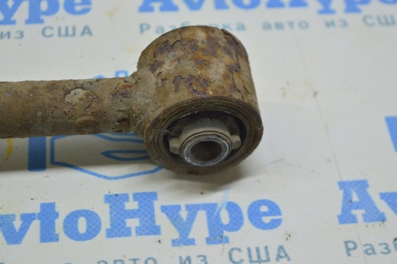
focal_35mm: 82
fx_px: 909
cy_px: 132
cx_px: 198
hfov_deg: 24.6
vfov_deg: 16.5
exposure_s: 1/25
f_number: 5.6
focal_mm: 55
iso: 400
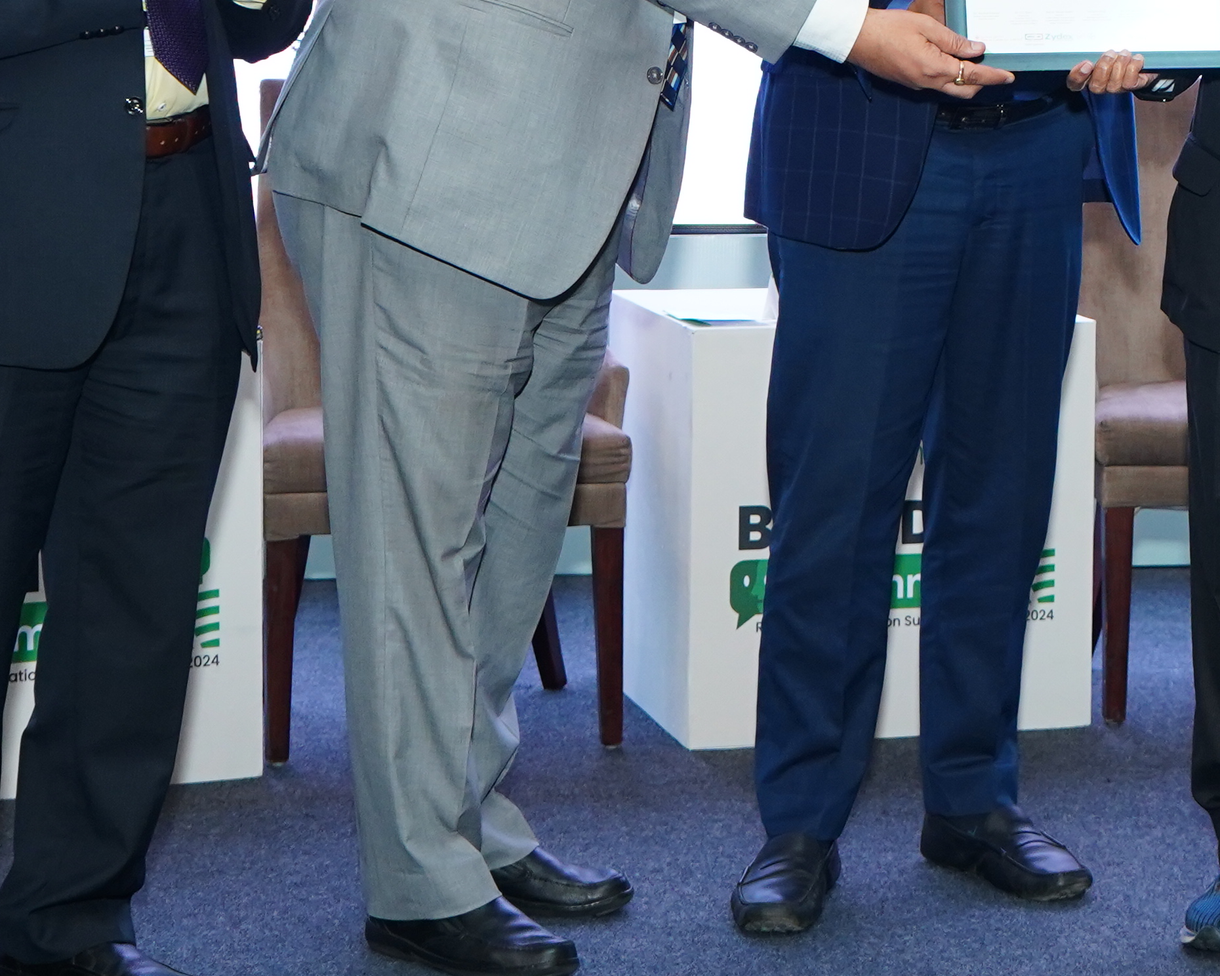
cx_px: 1214
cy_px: 5
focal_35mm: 112
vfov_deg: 13.6
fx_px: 4044
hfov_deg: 16.8
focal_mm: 37
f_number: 5
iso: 1600
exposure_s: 1/100
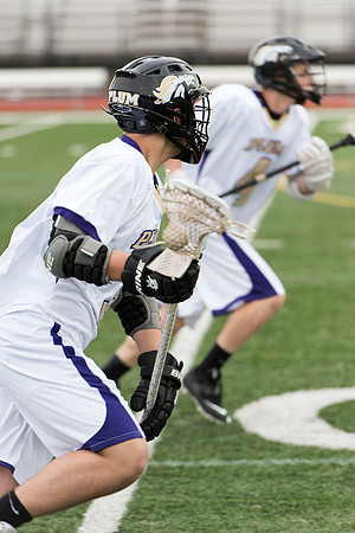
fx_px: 2958
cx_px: 178
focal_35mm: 200
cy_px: 266
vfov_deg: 10.3
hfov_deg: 6.9
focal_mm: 200
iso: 1000
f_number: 4
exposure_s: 1/500
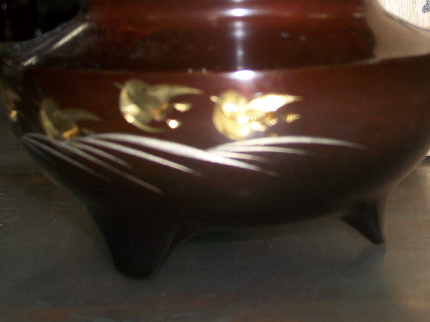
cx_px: 390
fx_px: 1106
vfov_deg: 16.5
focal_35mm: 89
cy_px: 55
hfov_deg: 21.5
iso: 80
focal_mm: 8.8
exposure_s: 1/63.2
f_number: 3.6
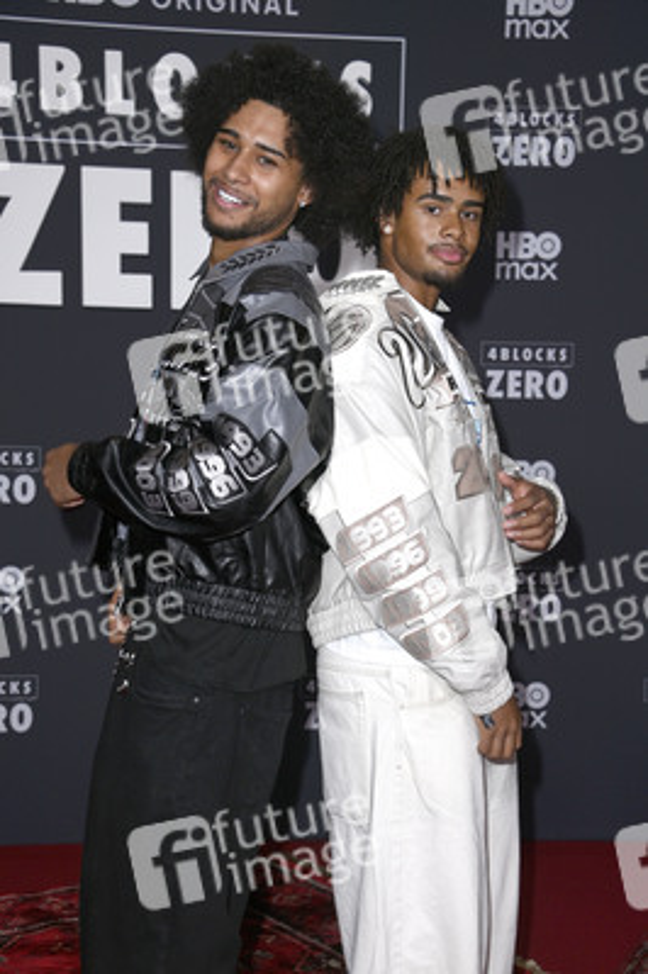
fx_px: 1758
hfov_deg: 20.9
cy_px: 487
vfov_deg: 31.0
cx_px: 324
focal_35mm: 65
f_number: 5.6
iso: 500
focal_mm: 65
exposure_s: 1/250
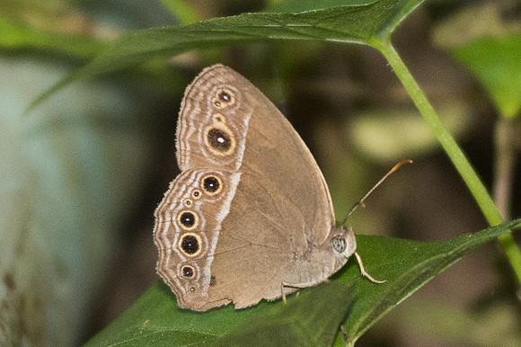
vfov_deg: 1.2
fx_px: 15914
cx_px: 230
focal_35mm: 1100
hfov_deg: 1.9
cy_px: 269
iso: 1000
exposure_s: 1/250
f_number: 3.2
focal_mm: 150
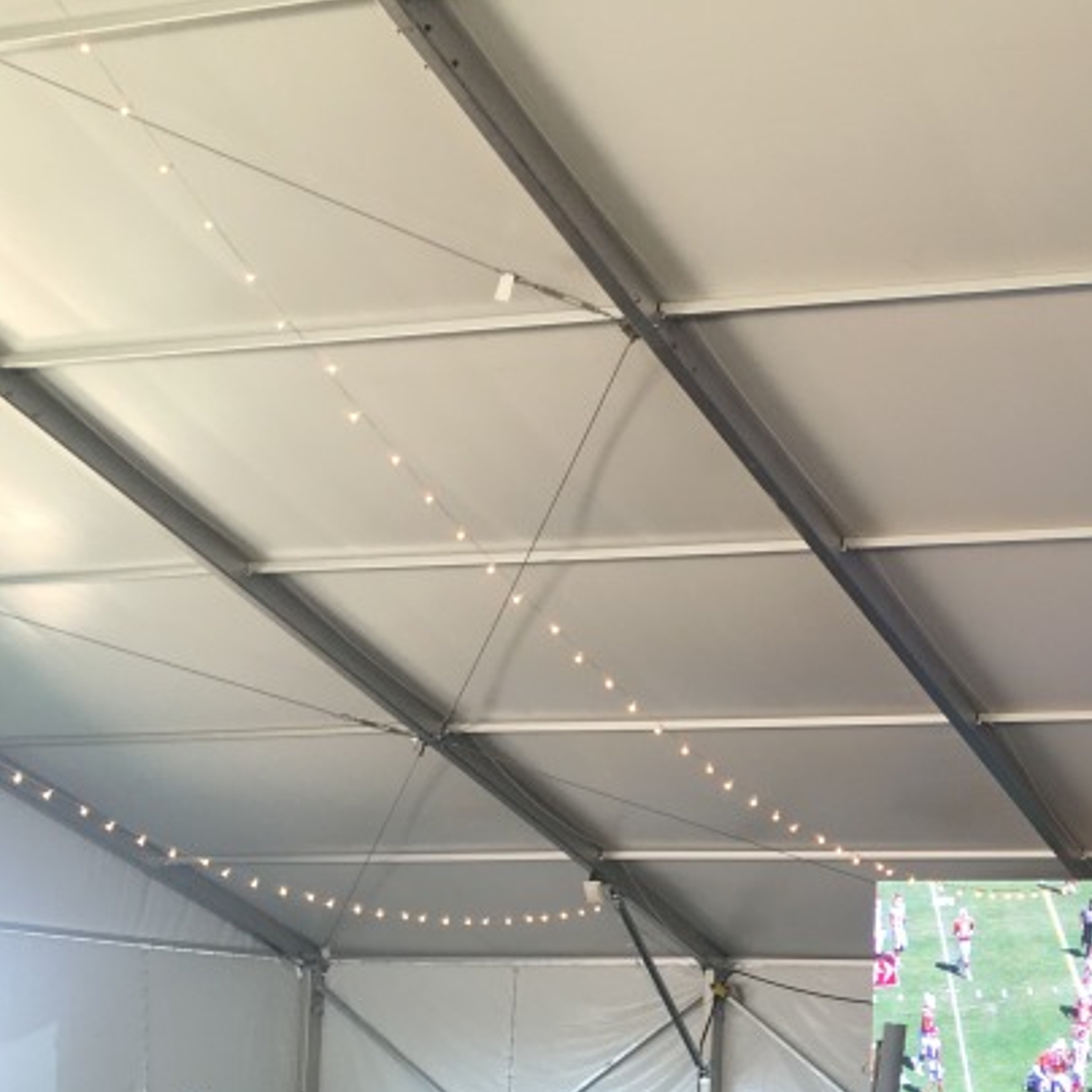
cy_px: 1016
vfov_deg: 25.5
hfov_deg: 24.4
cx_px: 1251
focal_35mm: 65
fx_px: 2320
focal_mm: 4.15
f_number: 2.2
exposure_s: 1/60
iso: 32
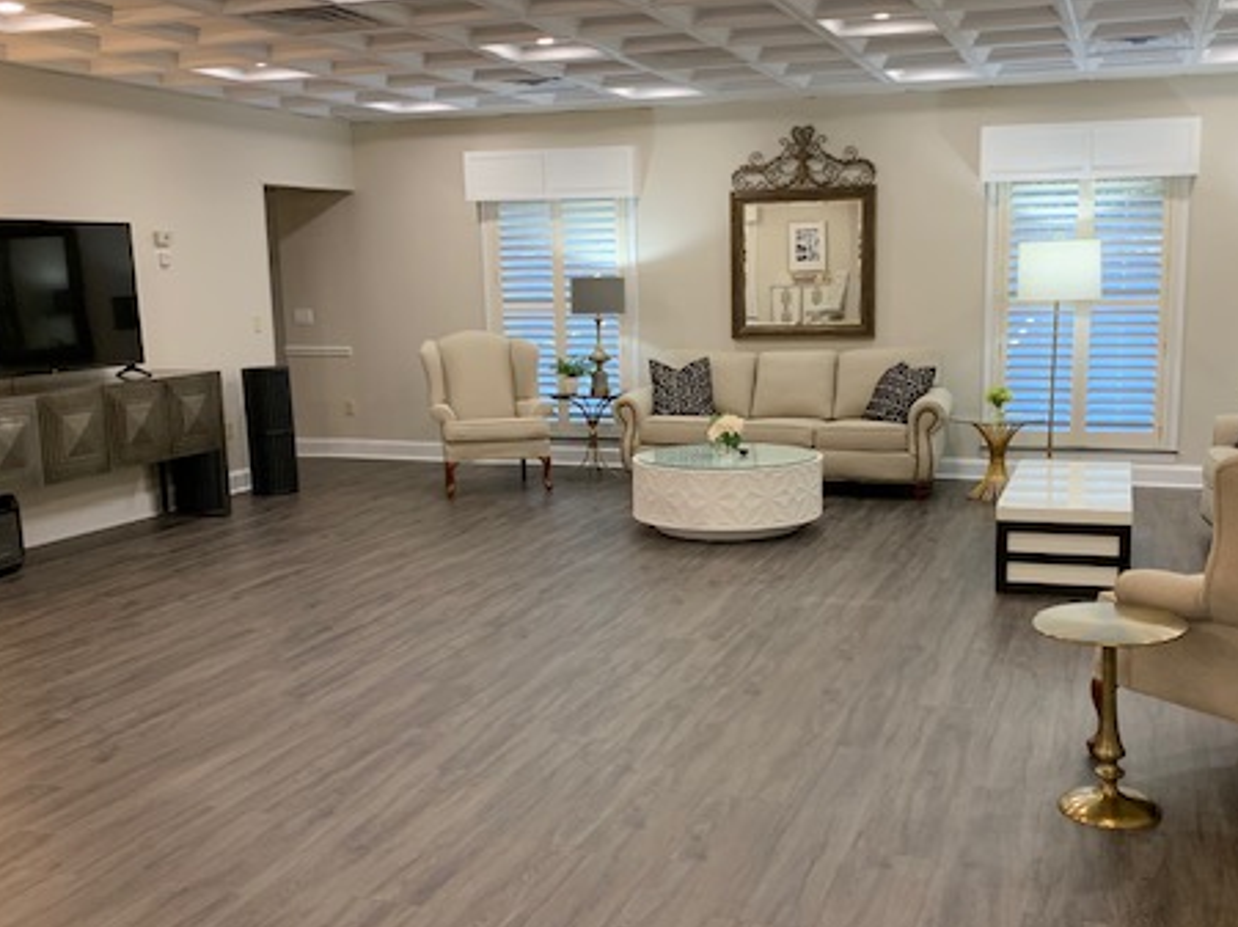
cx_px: 685
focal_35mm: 37
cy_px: 503
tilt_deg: -9.4
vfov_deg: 38.6
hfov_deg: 50.1
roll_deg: +1.4
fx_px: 1323
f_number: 1.8
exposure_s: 1/60
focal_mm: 4.25
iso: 200
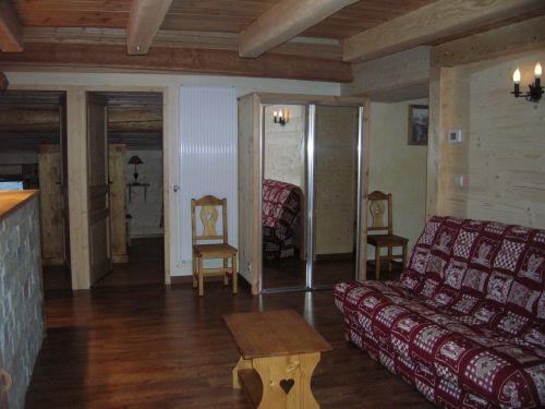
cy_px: 204
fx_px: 535
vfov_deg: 41.8
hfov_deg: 54.0
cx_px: 272
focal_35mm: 34
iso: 200
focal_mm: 5.7
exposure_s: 1/60.1
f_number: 2.9
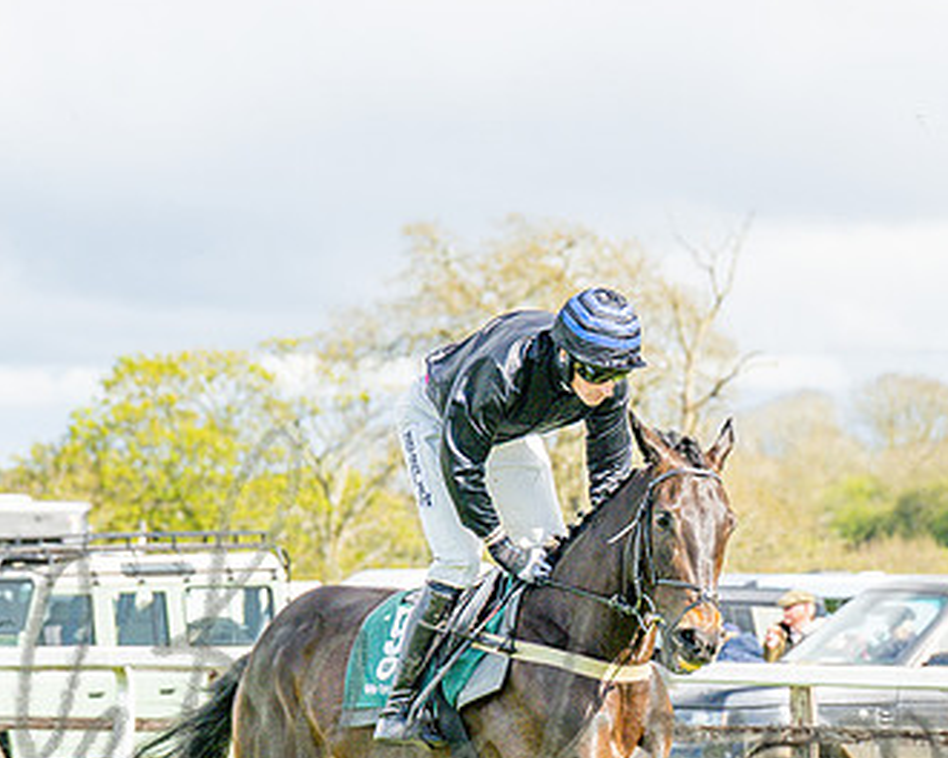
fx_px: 7435
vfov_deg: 5.8
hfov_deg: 7.3
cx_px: 624
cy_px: 629
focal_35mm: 265
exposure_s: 1/2500
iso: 200
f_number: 4
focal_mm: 92
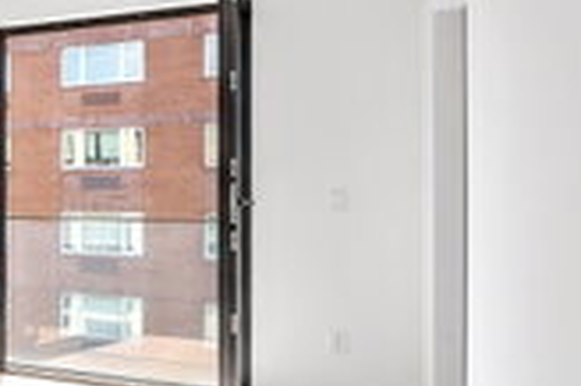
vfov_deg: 32.5
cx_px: -218
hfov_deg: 32.2
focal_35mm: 41
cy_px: 211
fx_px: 661
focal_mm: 14
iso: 400
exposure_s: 1/30
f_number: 11
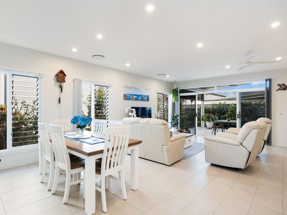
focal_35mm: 19
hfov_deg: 84.1
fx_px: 158
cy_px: 110
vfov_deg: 68.7
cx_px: 123
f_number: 8
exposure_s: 1/30
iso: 400
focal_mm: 17
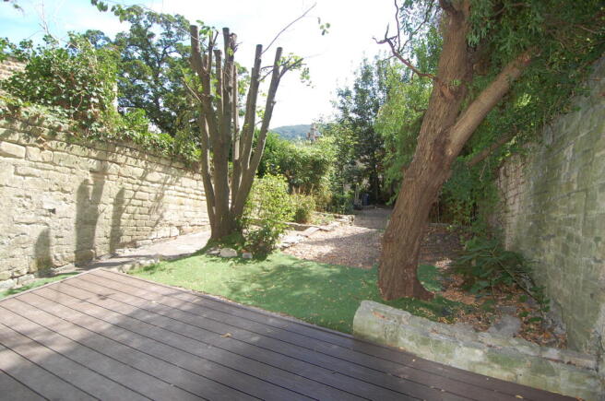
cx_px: 302
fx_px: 302
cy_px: 200
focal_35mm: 18
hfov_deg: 90.1
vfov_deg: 67.2
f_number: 5.6
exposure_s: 1/500
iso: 360
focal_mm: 12
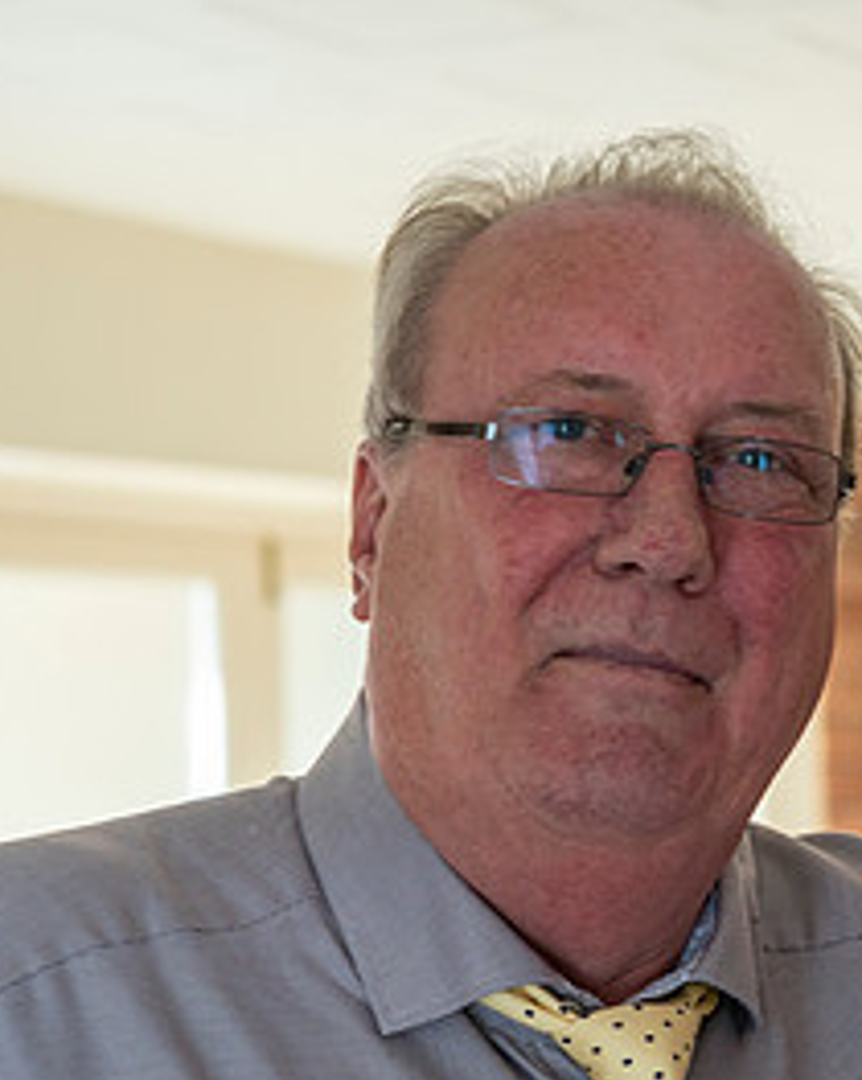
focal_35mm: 114
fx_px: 3640
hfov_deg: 13.3
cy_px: 688
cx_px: 932
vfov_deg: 16.8
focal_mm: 55
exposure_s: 1/160
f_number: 4
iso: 800
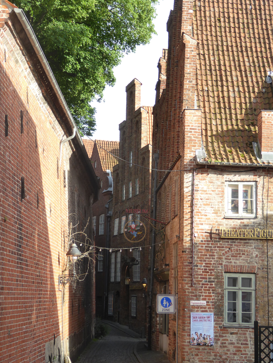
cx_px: 136
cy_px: 182
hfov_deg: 22.6
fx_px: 683
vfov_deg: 29.8
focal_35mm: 65
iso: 160
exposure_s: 1/160
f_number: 4.4
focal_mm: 11.7
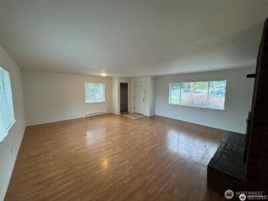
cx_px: 134
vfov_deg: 85.7
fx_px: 108
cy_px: 100
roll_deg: -0.5
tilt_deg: -6.6
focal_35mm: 14
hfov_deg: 102.1
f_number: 2.2
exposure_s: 1/120
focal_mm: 2.22
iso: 160
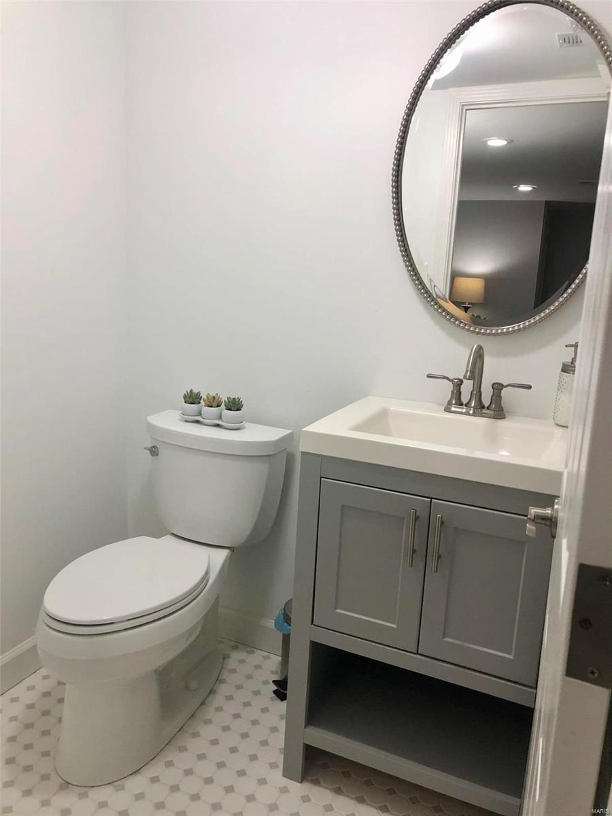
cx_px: 306
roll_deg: -1.2
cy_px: 408
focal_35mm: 28
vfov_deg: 63.4
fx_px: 660
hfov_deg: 49.7
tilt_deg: -9.9
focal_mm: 3.99
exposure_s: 1/30
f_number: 1.8
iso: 25
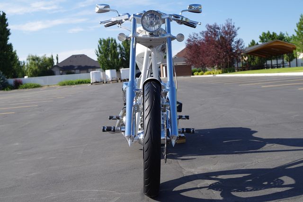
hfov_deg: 42.7
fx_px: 387
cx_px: 152
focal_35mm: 46
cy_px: 101
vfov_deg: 29.3
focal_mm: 30.63
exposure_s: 1/250
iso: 100
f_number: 6.3
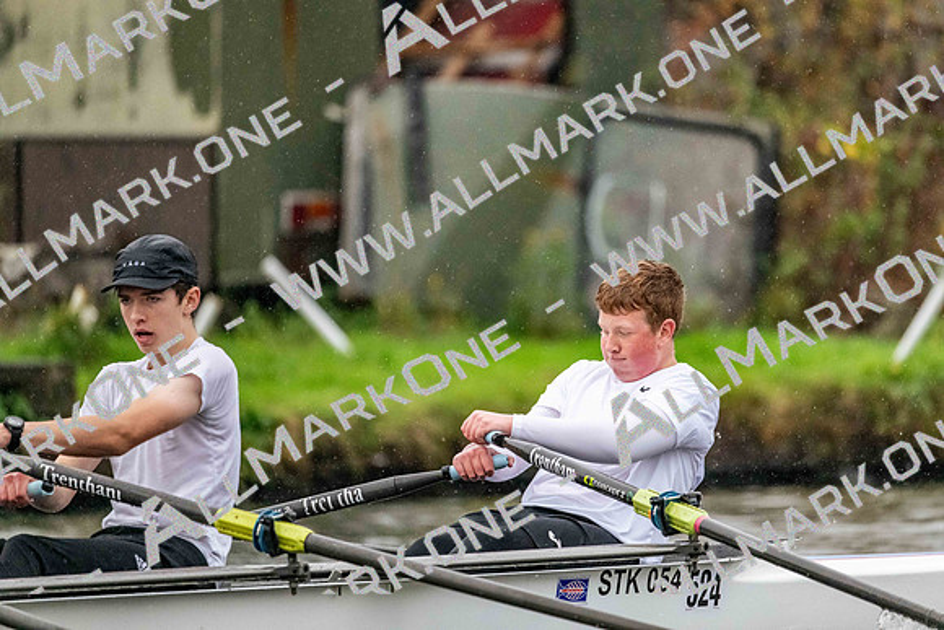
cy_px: 315
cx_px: 472
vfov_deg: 3.4
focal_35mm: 400
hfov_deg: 5.2
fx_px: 10491
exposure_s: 1/2000
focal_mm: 400
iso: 9000
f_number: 4.5
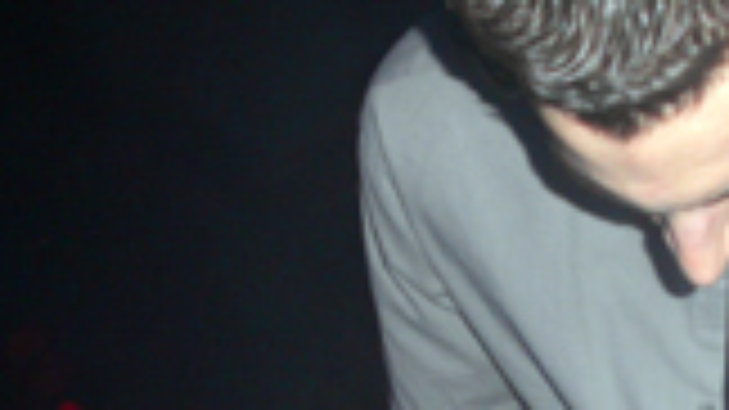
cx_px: 659
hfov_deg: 20.3
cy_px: 487
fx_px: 1990
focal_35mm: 103
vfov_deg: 11.5
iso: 100
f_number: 2.8
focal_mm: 7.8
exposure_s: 1/30
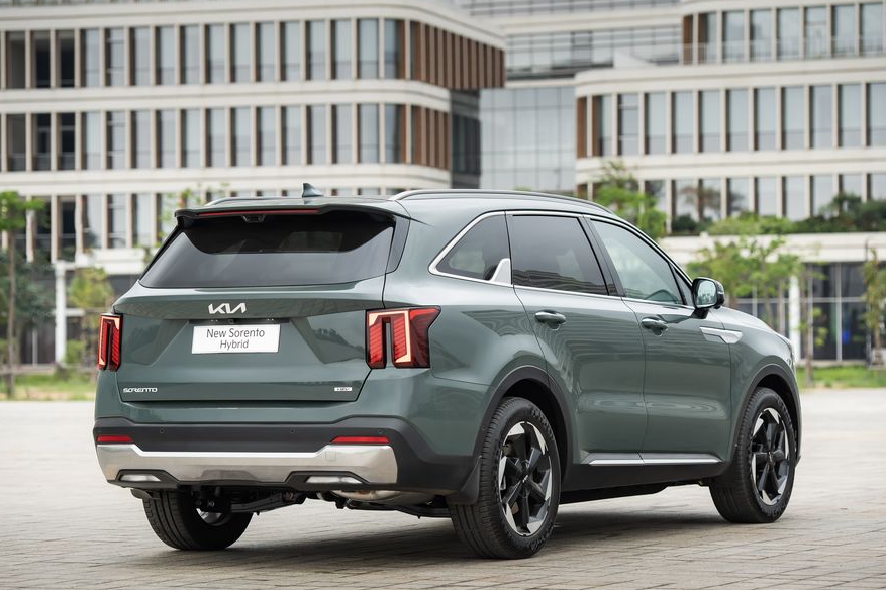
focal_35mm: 119
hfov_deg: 17.2
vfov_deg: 11.5
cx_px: 444
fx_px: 2927
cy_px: 307
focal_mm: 105
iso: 800
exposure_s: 1/160
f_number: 4
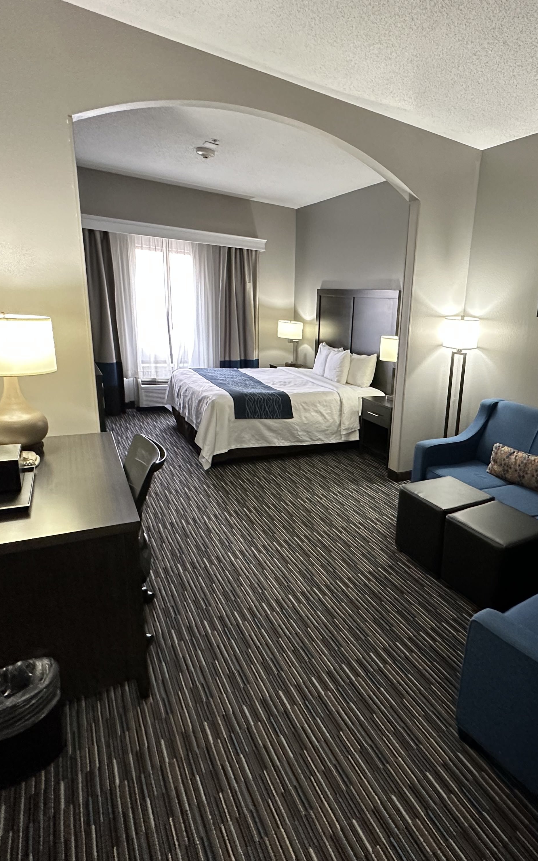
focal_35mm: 20
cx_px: 380
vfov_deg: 85.1
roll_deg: -3.5
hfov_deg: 57.6
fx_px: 469
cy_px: 432
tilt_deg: -14.6
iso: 400
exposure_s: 1/60
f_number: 2.2
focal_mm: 2.22
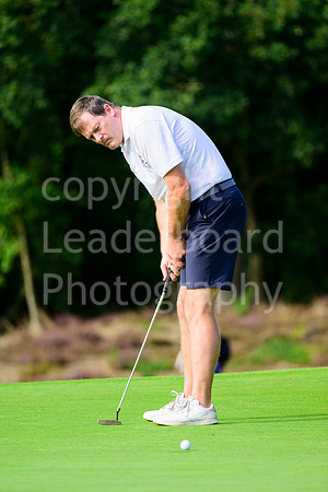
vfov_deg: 5.2
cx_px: 164
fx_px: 5466
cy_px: 246
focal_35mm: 400
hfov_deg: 3.4
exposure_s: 1/1600
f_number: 5.6
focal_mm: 400
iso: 800
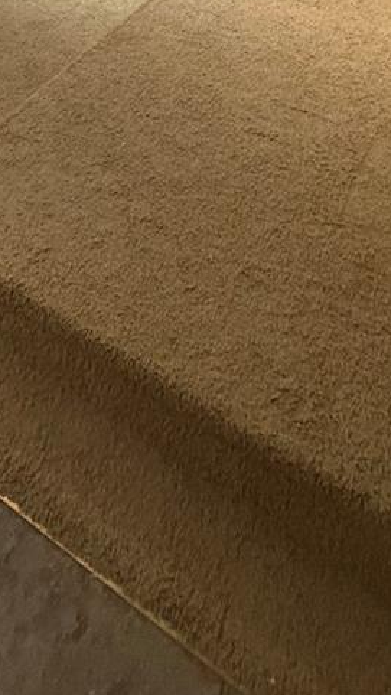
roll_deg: +2.4
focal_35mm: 38
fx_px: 701
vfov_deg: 38.6
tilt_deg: -11.5
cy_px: -143
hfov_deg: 28.6
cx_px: -29
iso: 320
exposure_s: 1/120
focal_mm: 2.22
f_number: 2.2
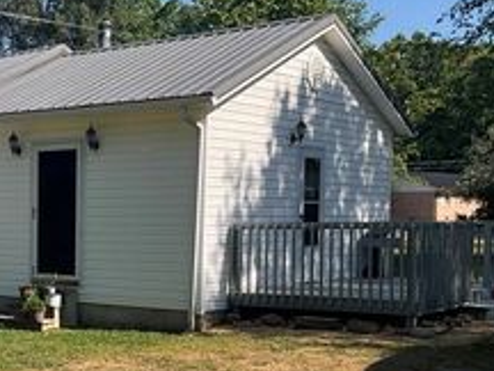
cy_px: 285
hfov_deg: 27.1
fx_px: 956
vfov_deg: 21.7
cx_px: -18
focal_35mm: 67
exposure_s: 1/1577
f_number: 1.8
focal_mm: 3
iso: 16
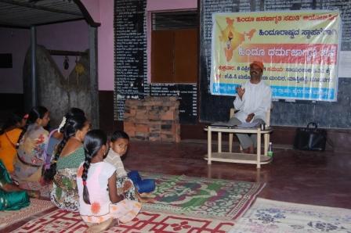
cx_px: 176
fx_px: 438
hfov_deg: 43.6
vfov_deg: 29.8
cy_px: 116
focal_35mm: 45
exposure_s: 1/125
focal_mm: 30
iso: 400
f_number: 7.1
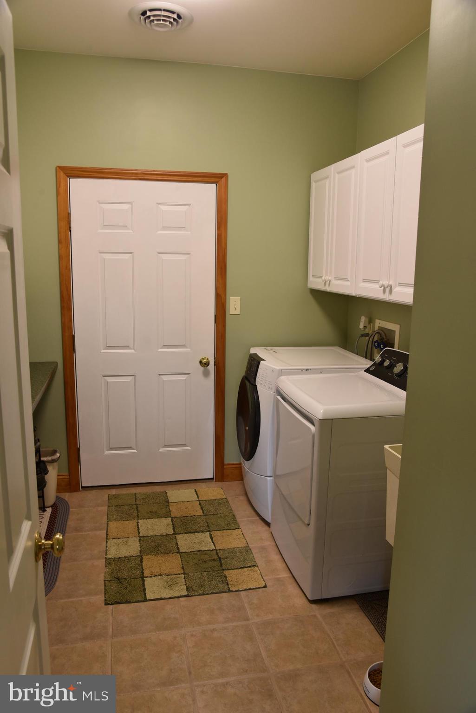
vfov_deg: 67.4
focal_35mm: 27
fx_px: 535
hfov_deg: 48.0
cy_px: 356
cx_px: 238
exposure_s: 1/30
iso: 800
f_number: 7.1
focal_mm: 27
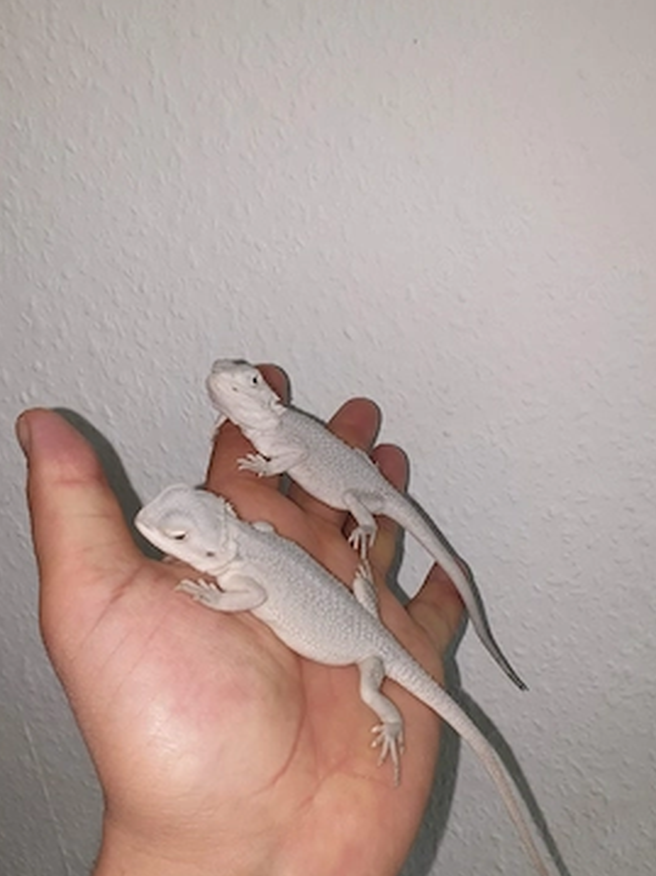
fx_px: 733
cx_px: 332
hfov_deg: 48.2
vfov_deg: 61.6
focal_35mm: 29
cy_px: 469
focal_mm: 4.3
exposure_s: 1/159
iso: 50
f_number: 2.4
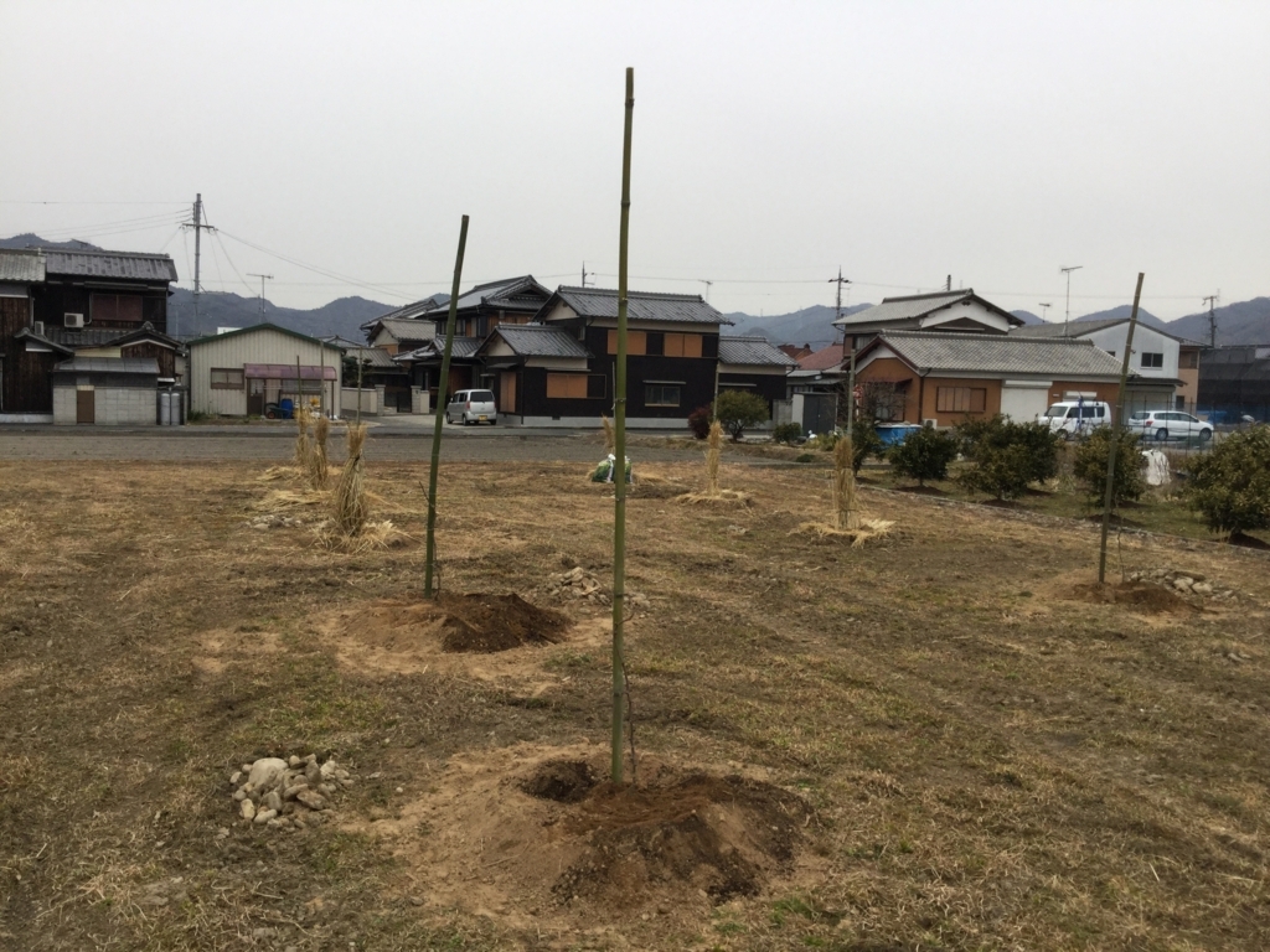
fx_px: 1137
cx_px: 635
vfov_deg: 45.4
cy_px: 476
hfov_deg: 58.4
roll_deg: -1.7
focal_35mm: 31
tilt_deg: -4.4
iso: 25
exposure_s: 1/120
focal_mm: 3.3
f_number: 2.4
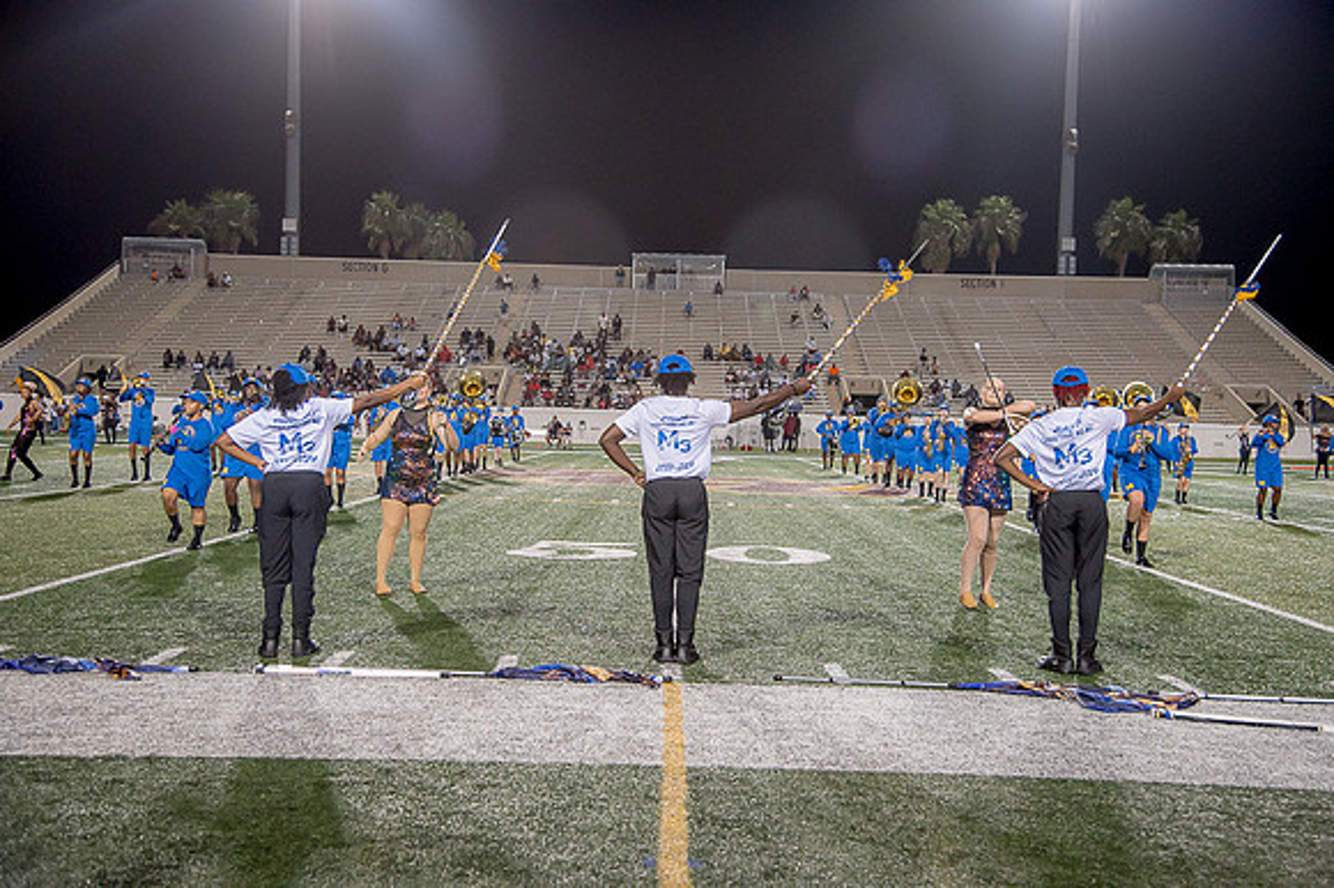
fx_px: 1481
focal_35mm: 40
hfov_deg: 48.5
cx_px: 667
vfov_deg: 33.4
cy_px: 444
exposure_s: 1/200
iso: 2000
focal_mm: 40
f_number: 4
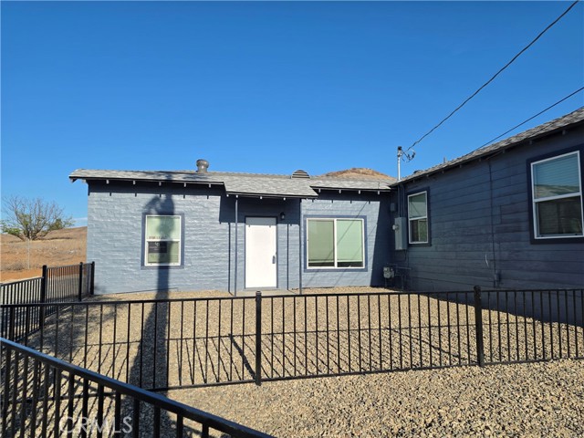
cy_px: 219
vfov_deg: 58.9
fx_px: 388
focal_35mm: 23
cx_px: 292
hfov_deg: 73.9
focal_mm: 6.25
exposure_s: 1/5151
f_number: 1.7
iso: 80
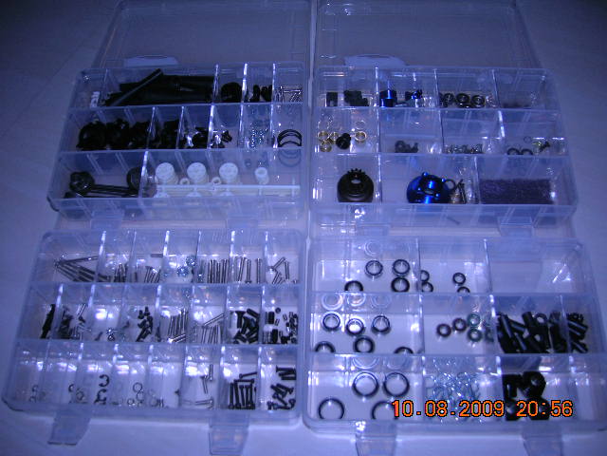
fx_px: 596
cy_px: 228
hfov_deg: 54.0
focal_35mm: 34
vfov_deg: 41.8
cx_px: 304
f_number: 2.9
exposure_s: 1/60.1
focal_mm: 5.7
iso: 50
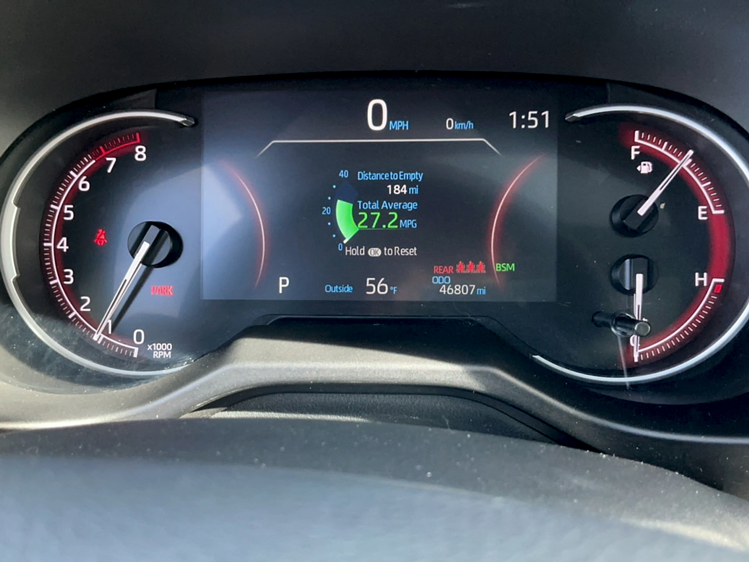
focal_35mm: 30
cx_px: 374
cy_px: 281
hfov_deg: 60.0
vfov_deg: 46.8
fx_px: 649
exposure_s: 1/60
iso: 100
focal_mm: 3
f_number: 1.8
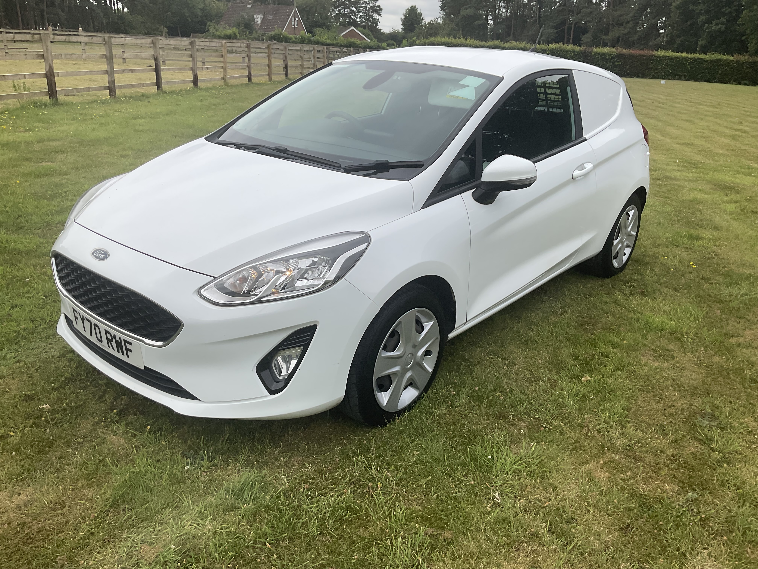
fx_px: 635
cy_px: 284
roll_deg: -2.7
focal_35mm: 29
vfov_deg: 48.2
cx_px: 379
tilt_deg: -19.3
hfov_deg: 61.7
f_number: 1.8
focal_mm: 3
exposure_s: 1/1675
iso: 16
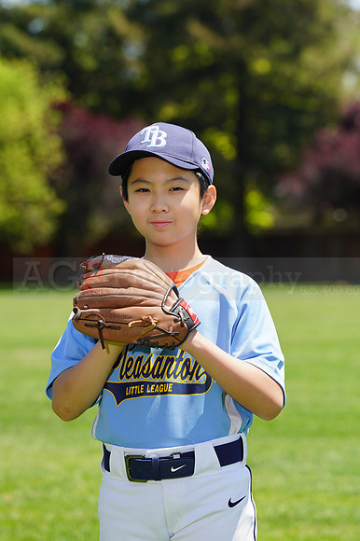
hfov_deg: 6.1
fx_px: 3394
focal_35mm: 226
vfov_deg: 9.1
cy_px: 270
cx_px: 180
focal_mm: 226
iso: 100
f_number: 9
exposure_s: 1/160
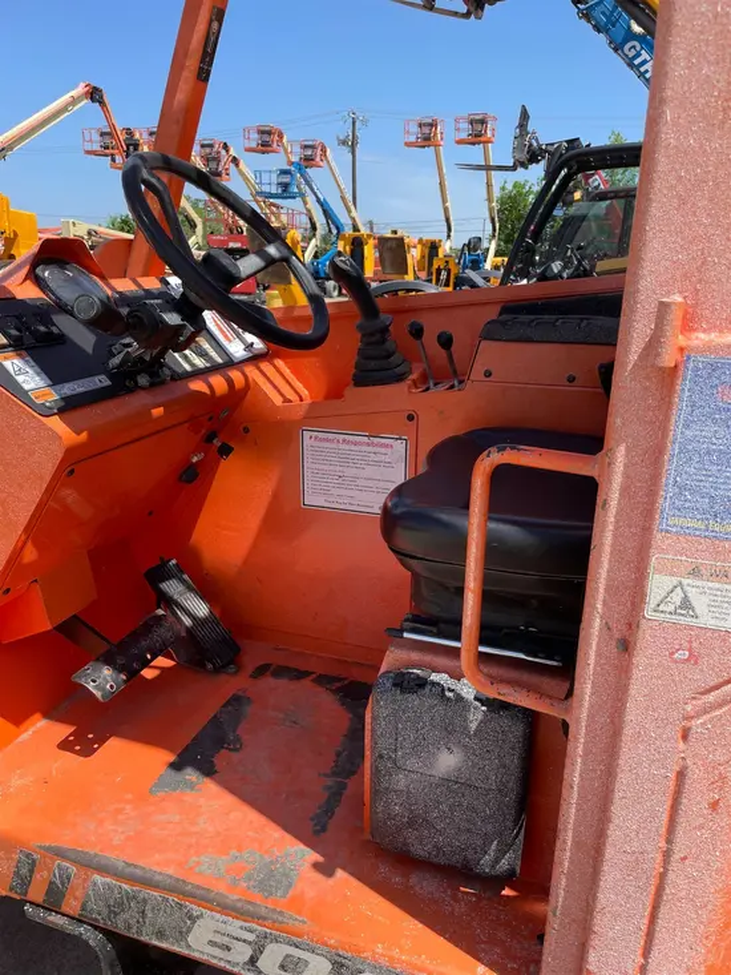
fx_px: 732
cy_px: 488
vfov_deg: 67.3
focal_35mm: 26
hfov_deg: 53.1
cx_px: 366
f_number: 1.6
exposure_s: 1/1984
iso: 32
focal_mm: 4.2
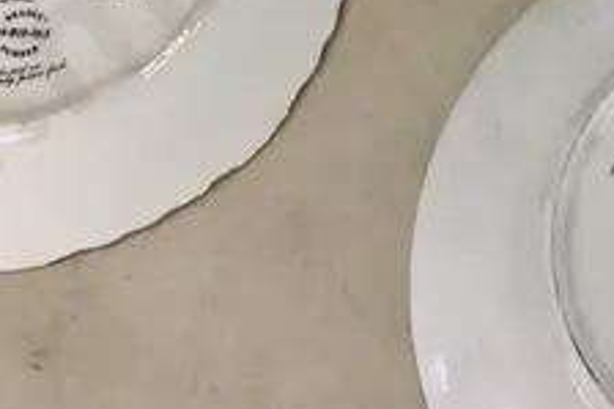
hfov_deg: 14.4
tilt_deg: -55.5
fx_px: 2352
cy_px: -453
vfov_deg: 9.2
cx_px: 746
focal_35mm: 138
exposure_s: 1/33
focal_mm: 4.15
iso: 50
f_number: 2.2
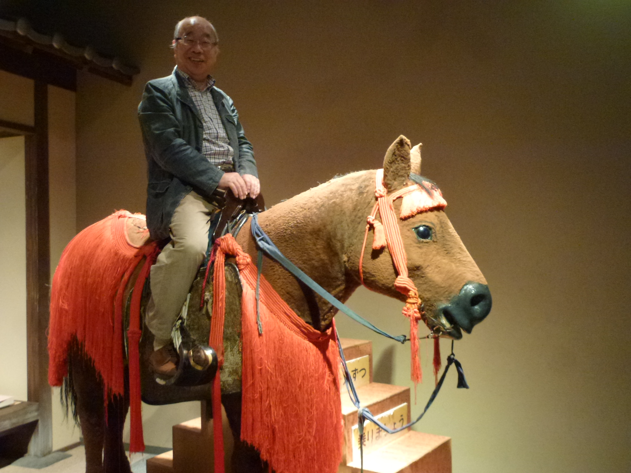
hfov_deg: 55.4
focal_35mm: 33
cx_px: 316
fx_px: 602
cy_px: 236
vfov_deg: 42.9
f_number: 3.6
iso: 400
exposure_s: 1/6
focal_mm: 5.9
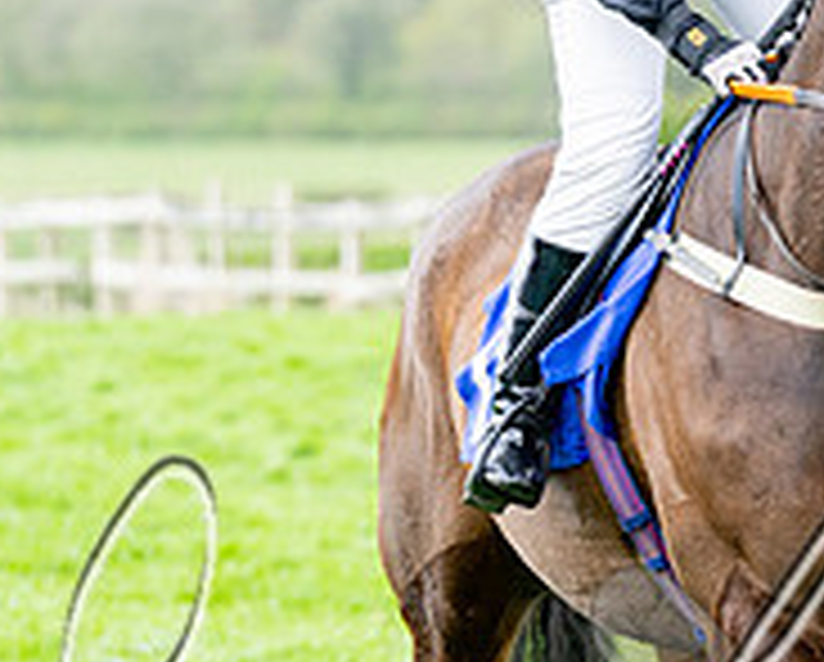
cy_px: 525
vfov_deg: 2.6
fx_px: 14729
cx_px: 990
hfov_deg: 3.2
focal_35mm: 603
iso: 400
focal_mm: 130
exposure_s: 1/800
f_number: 4
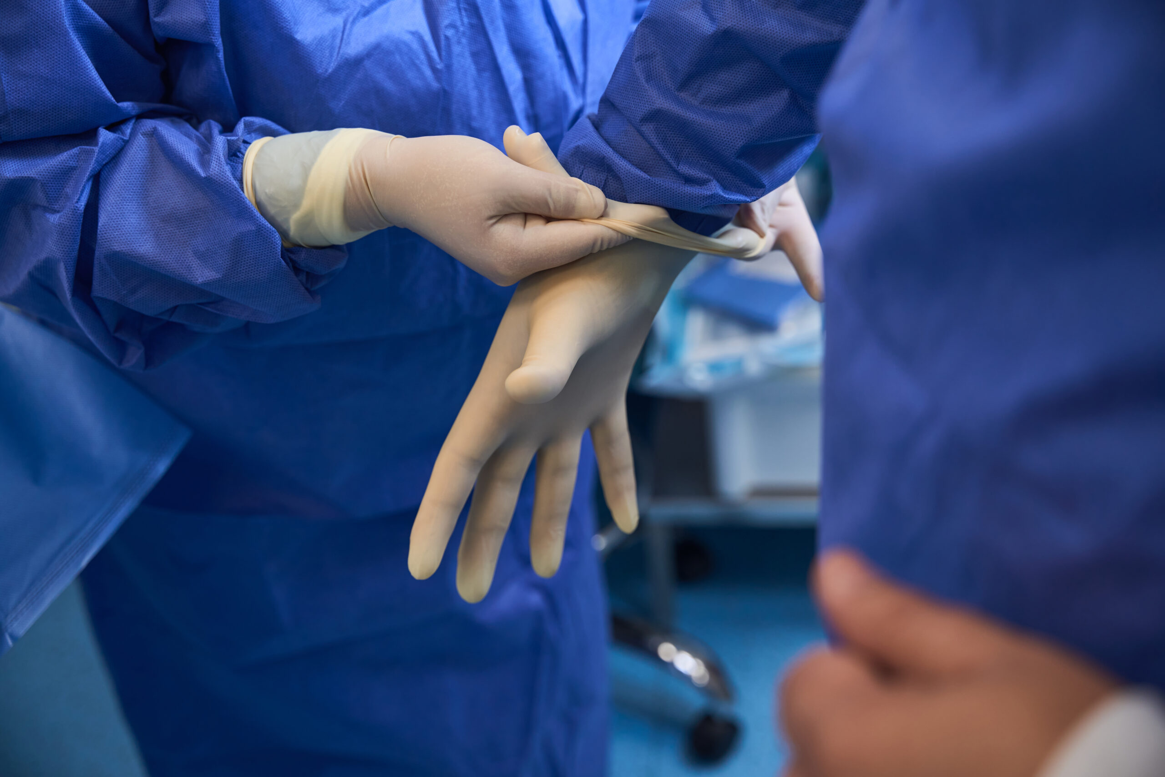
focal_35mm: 48
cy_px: 388
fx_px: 1553
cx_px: 582
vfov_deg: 28.1
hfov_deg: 41.1
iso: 640
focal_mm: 48
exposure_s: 1/250
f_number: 3.2
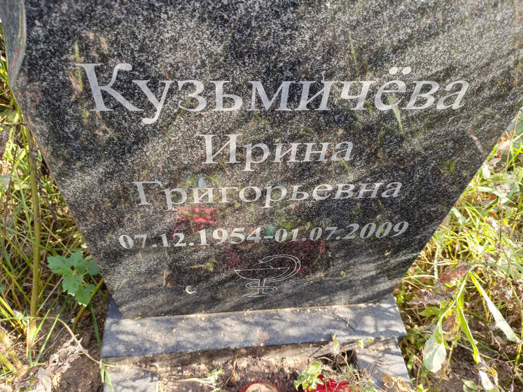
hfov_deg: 69.4
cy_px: 196
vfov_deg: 54.9
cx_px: 262
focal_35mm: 25
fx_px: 378
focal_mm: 4.76
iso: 209
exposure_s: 1/120
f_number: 1.69
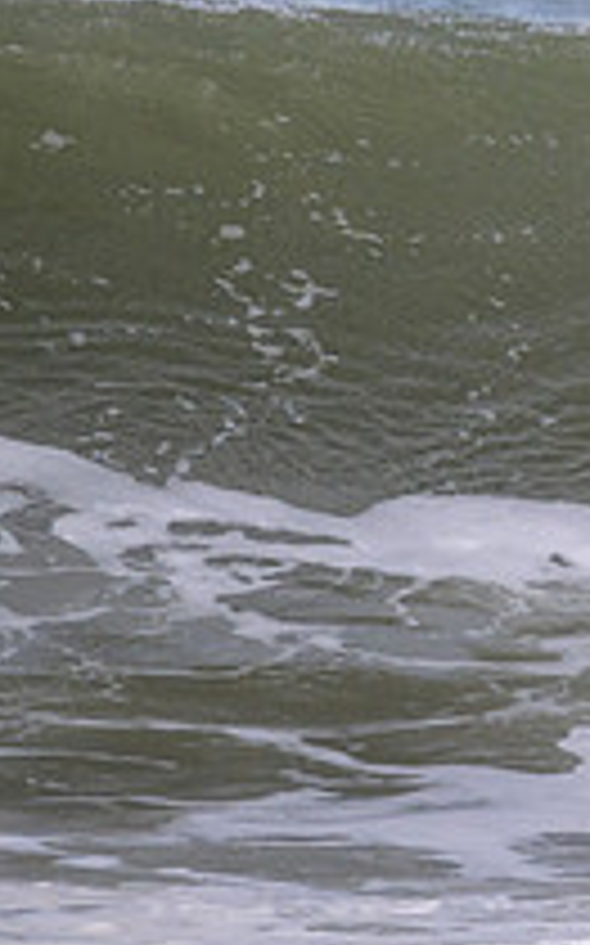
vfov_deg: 0.9
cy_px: 250
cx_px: 1221
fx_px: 58094
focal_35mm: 2255
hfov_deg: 0.6
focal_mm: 800
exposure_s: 1/2000
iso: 1100
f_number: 11
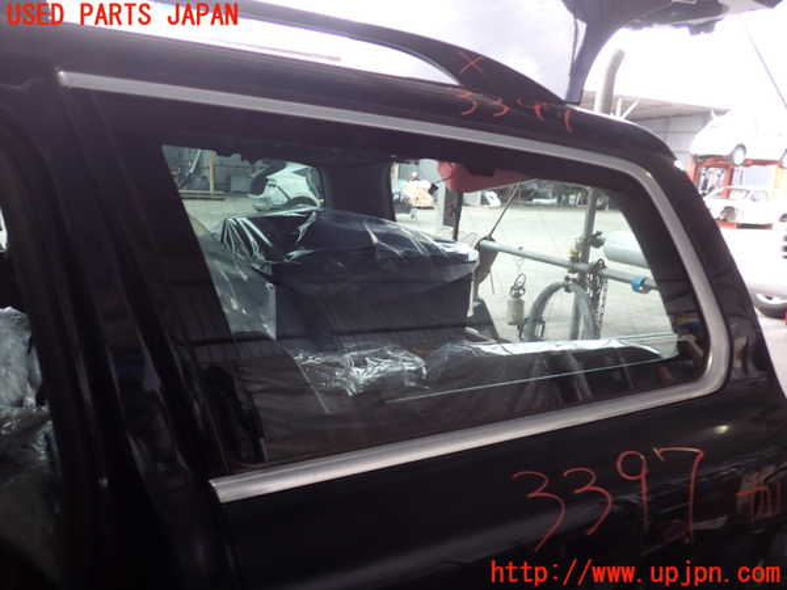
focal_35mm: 30
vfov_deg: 46.8
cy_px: 295
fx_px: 682
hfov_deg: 60.0
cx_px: 394
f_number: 2.3
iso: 125
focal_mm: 5.4
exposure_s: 1/60
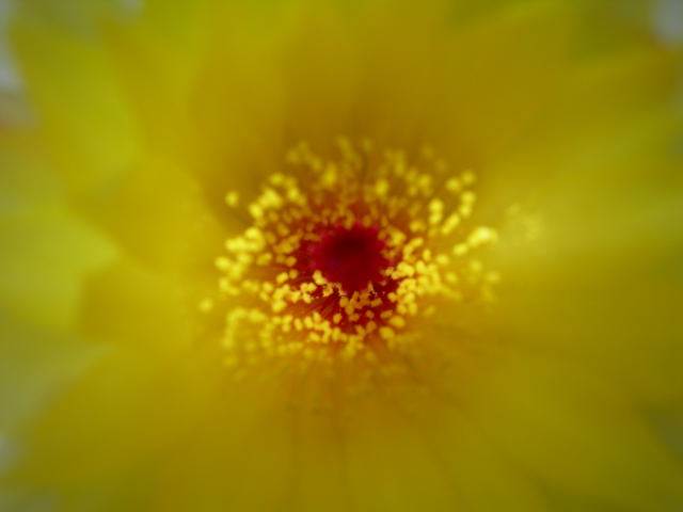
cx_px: 342
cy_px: 256
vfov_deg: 37.7
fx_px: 750
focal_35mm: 38
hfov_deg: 49.0
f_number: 4.8
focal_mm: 7.8
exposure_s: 1/60.1
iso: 50
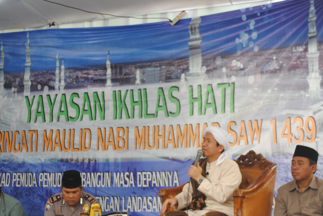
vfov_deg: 21.4
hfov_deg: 31.6
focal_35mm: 64
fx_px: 571
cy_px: 119
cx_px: 162
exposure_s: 1/60
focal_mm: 35
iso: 400
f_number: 5
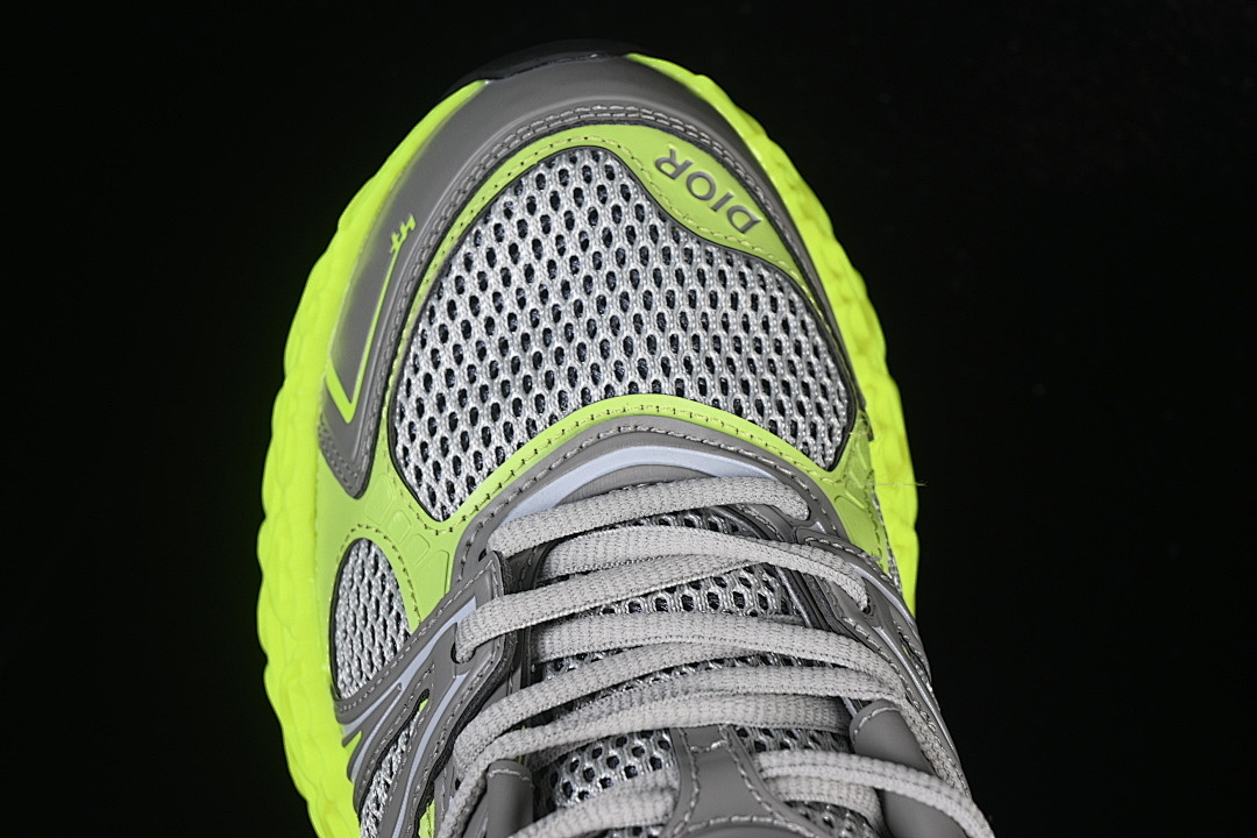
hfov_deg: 27.0
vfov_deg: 18.2
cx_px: 628
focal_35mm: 75
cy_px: 419
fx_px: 2619
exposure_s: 1/80
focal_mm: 50
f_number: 7.1
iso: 160
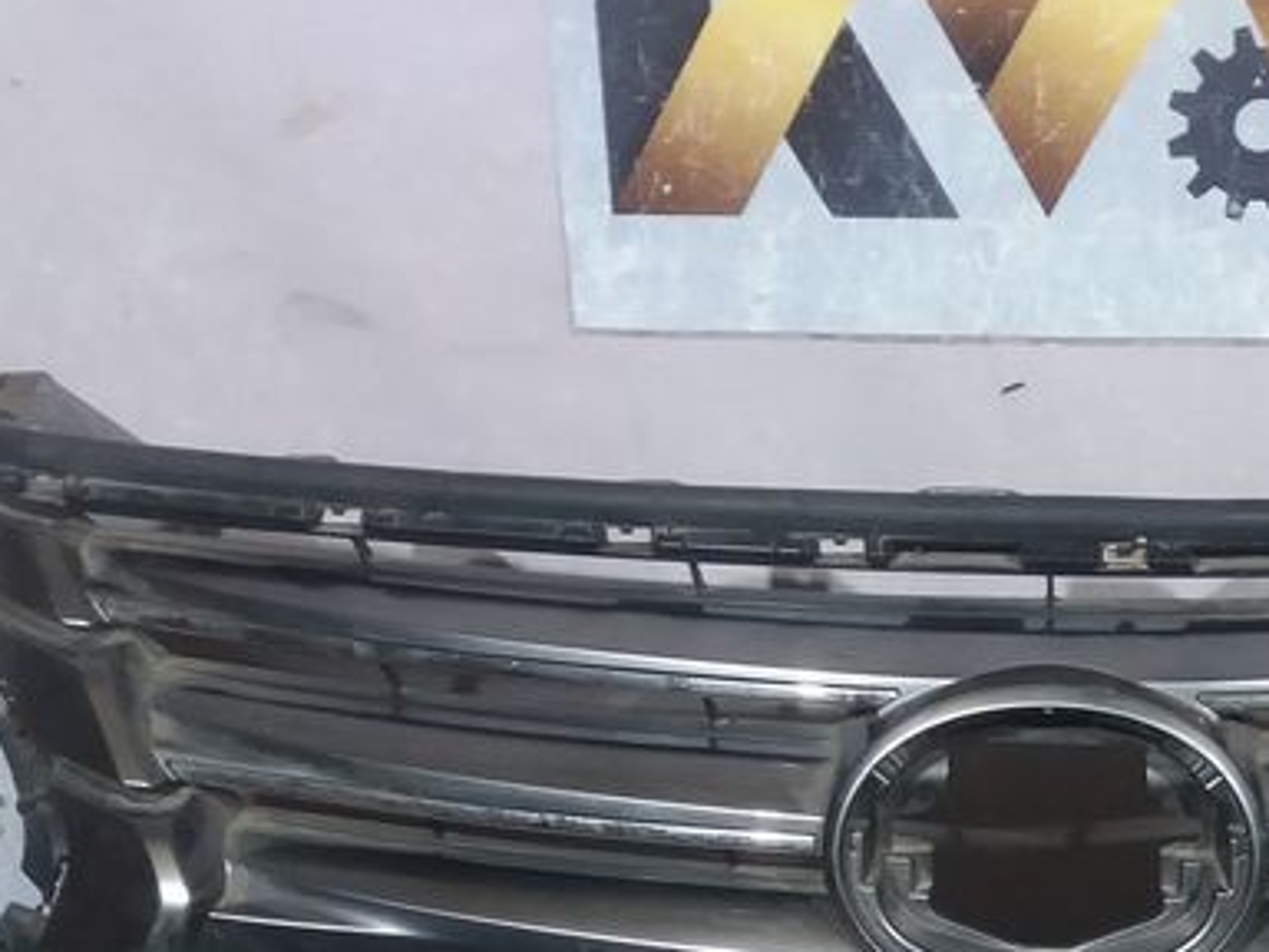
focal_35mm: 73
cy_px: 1121
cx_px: 1054
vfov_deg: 19.1
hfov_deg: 26.1
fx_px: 2676
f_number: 1.9
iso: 160
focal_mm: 3.7
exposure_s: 1/20
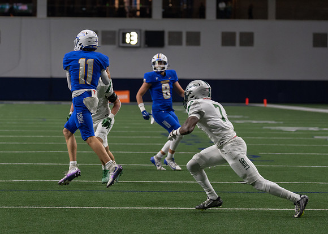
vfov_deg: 9.0
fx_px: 1484
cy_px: 65
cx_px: 110
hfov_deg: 12.6
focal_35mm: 159
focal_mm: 100
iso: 1000
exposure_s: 1/1000
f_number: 2.8
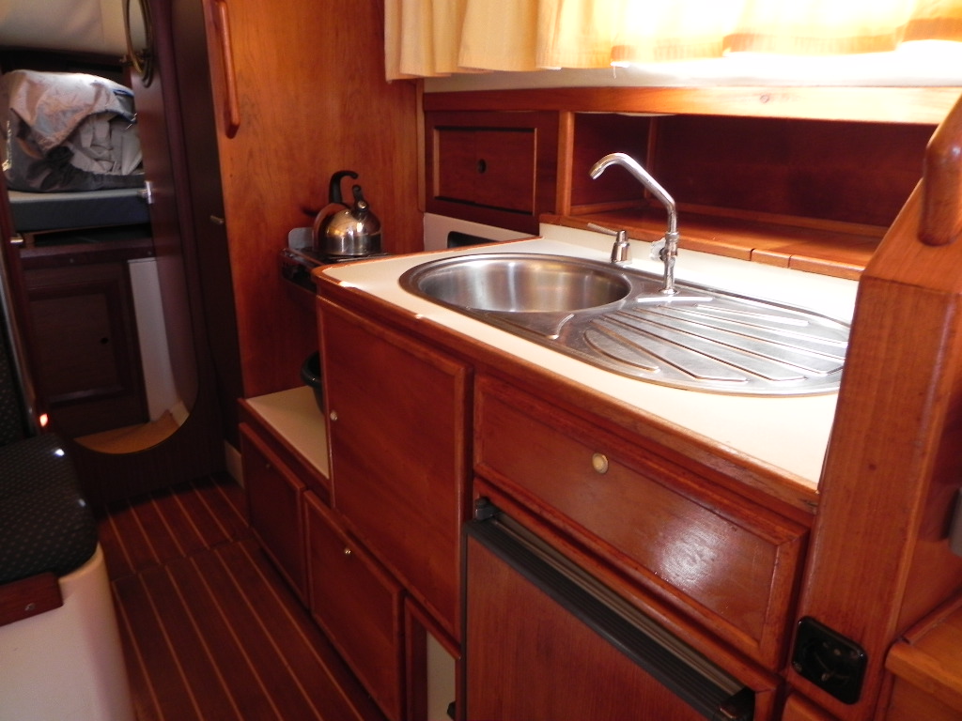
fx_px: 723
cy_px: 360
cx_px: 481
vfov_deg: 53.1
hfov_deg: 67.3
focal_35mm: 26
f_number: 2.8
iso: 179
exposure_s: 1/30
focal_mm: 4.6
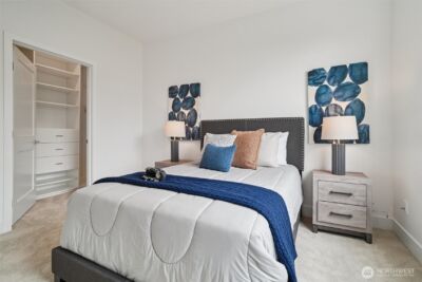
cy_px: 141
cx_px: 211
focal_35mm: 16
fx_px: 188
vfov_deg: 73.8
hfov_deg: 96.7
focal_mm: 16
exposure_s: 1/100
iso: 1600
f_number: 8
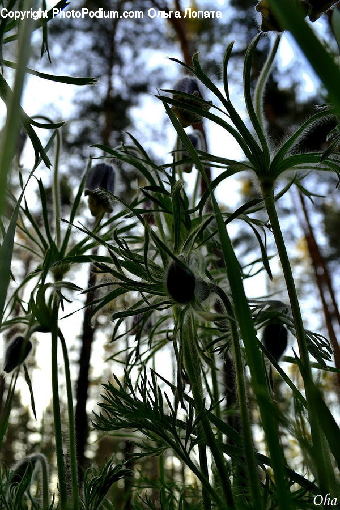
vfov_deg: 53.1
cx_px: 170
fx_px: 510
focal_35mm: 36
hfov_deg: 36.9
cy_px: 255
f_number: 8
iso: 400
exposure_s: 1/80
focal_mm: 24
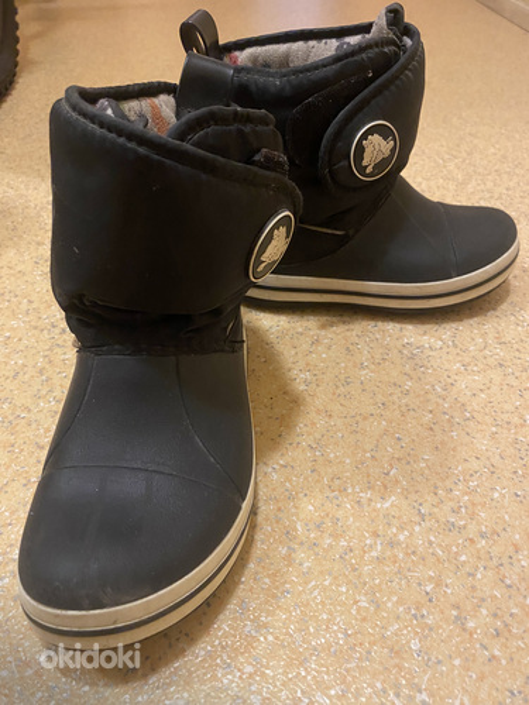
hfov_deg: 53.1
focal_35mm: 26
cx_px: 264
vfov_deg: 67.3
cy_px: 352
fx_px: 530
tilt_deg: -40.4
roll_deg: -1.1
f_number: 1.8
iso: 500
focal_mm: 4.25
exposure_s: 1/25
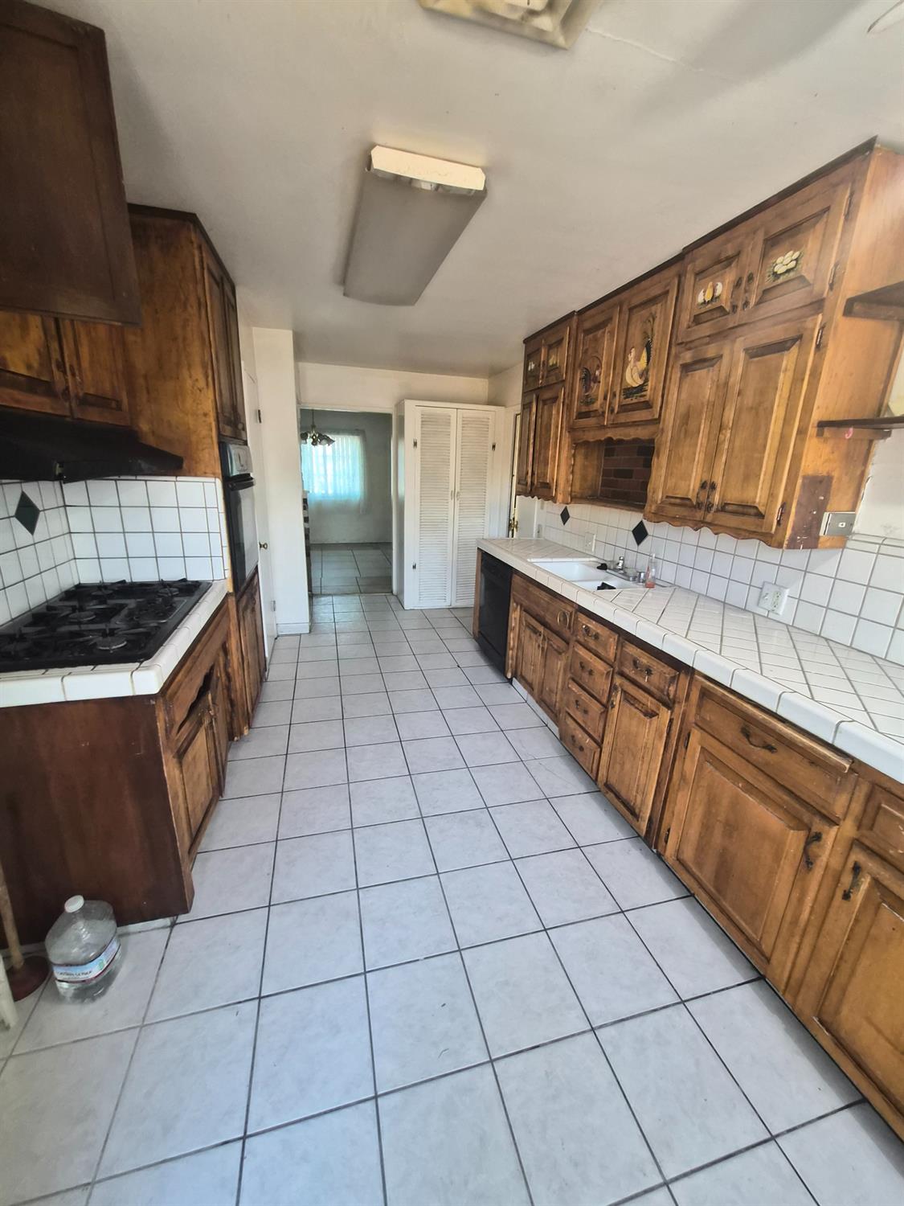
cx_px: 452
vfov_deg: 106.2
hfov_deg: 89.9
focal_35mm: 13
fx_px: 453
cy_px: 603
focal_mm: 1.7
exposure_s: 1/60
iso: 320
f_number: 2.2
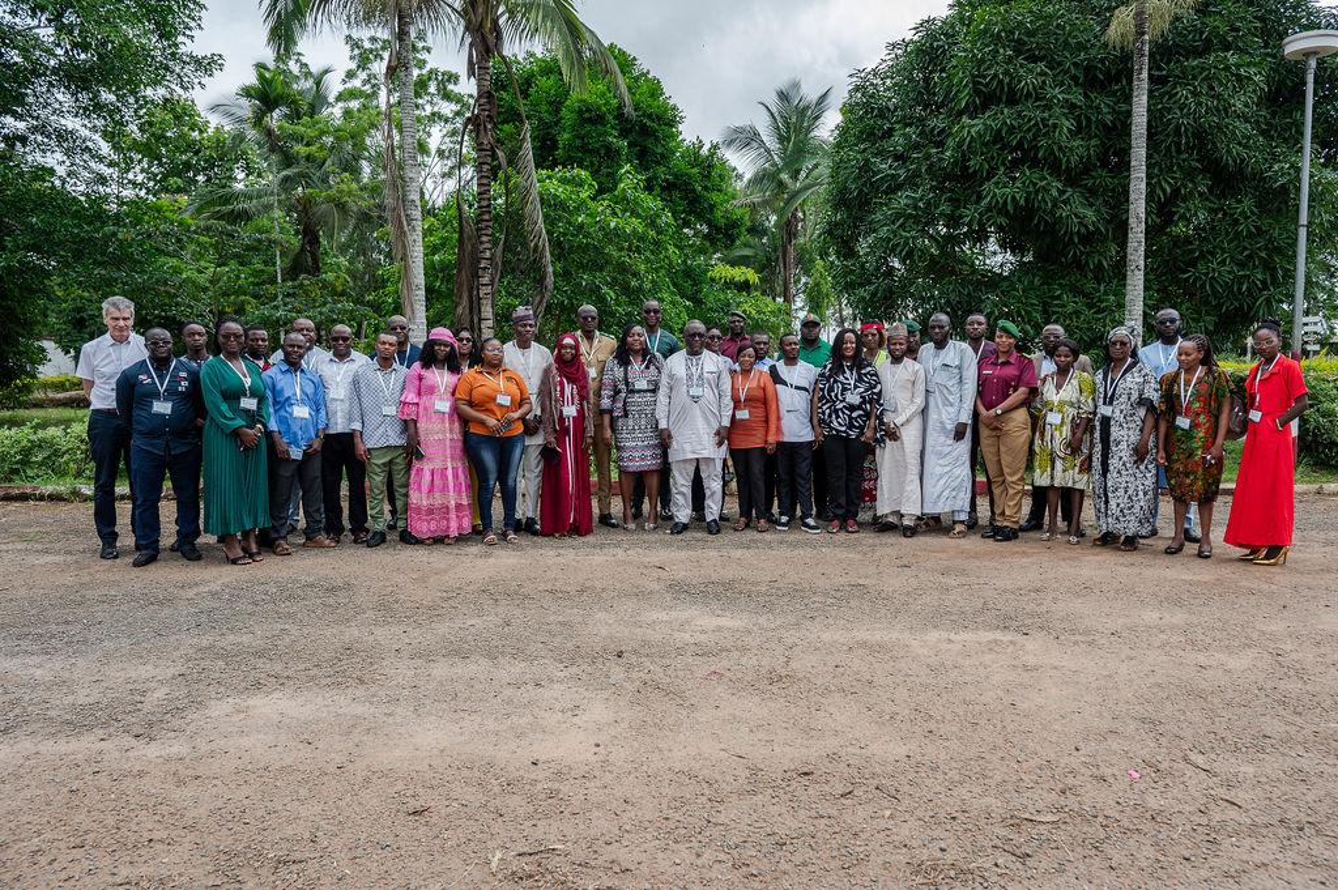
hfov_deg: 73.6
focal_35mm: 24
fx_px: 894
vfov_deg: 52.9
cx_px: 669
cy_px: 445
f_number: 5.6
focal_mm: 24
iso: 100
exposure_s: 1/250
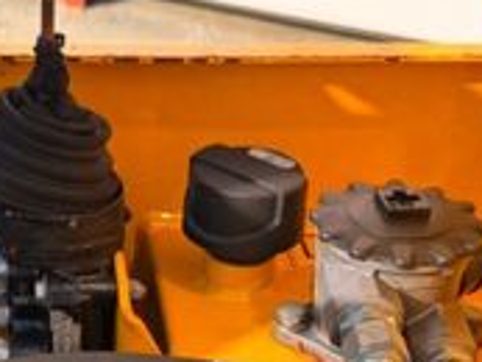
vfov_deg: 17.0
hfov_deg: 23.4
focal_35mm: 83
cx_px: 150
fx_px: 1157
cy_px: 429
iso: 80
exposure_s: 1/2703
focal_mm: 6.76
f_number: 1.78
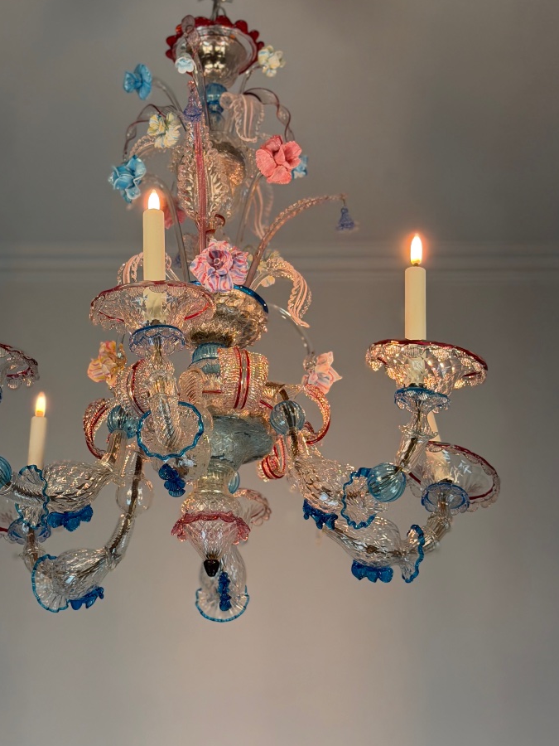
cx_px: 224
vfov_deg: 30.3
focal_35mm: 64
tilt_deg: +30.2
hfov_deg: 22.9
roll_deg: -0.3
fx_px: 1378
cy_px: 346
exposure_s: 1/100
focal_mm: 6.76
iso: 160
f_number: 1.78
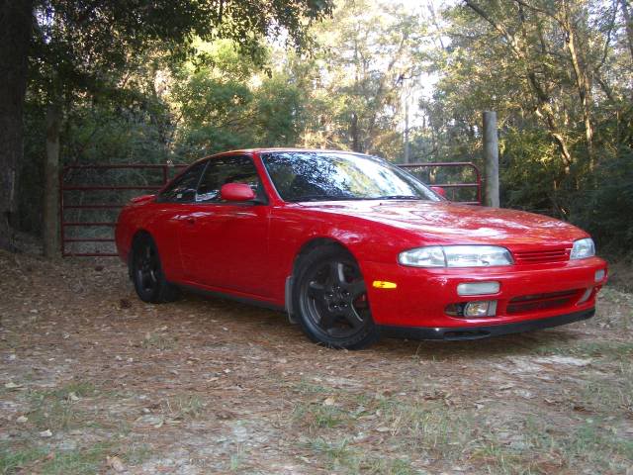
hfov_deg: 45.8
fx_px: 750
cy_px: 238
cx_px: 316
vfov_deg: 35.1
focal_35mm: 41
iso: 100
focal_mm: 6.8
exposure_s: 1/60
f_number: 2.8
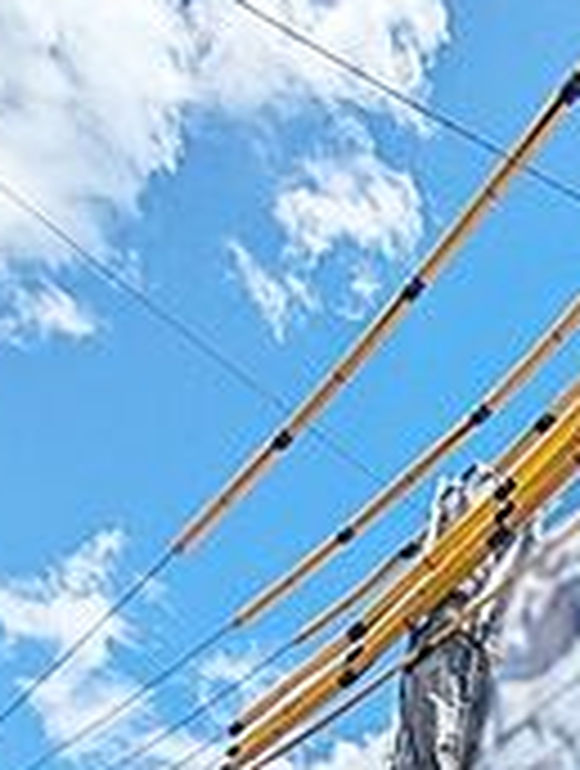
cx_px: 872
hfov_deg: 23.7
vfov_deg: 28.5
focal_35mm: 49
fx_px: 1091
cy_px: 1094
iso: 48
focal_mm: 1.83
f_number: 2.2
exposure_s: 1/2347
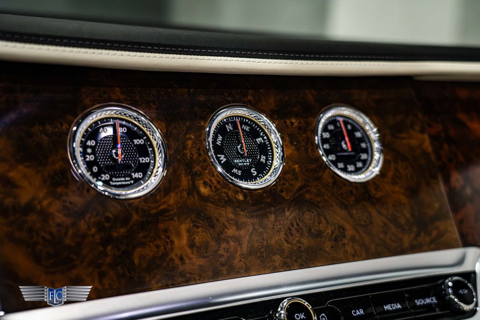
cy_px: 160
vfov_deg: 24.6
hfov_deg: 36.2
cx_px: 240
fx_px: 733
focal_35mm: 55
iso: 1600
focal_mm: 55
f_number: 4
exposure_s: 1/125
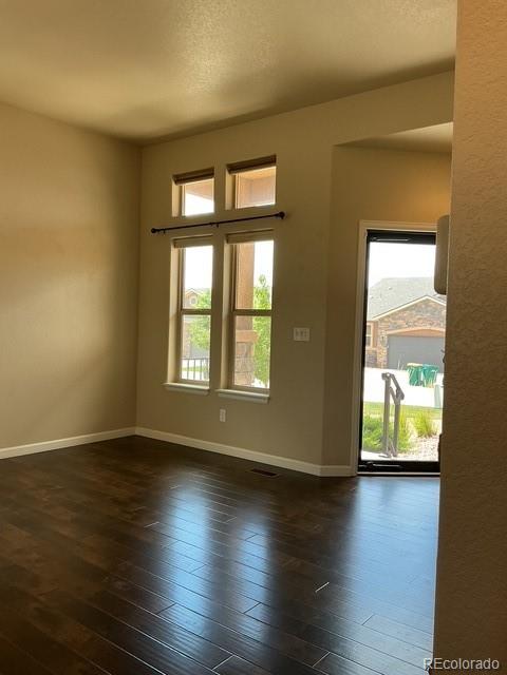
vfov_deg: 61.7
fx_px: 566
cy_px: 338
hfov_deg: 48.2
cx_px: 254
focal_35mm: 29
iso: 32
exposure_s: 1/120
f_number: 1.8
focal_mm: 3
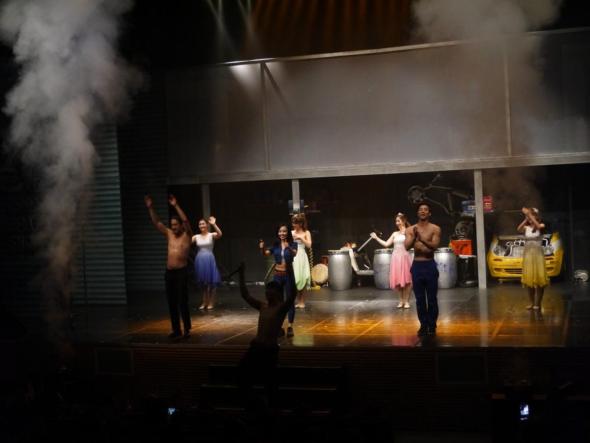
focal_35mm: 52
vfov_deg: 28.0
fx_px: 886
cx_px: 295
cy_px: 222
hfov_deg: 36.8
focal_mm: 26
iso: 1000
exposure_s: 1/60
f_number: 5.1
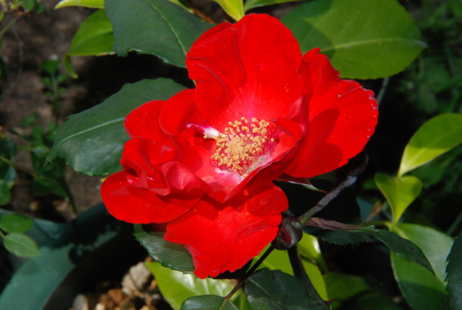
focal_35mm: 315
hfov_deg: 6.5
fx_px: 4048
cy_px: 155
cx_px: 231
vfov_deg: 4.4
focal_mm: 210
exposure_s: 1/200
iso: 800
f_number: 32
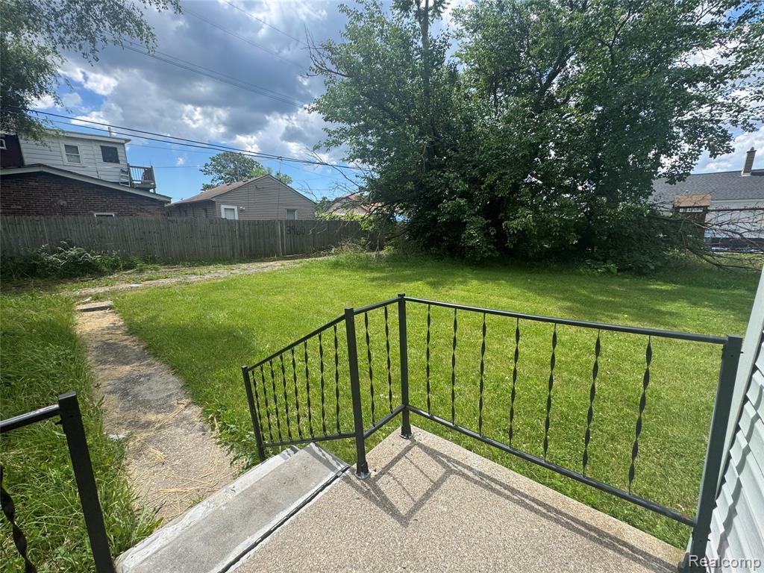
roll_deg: +0.5
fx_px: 309
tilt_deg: -12.9
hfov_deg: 102.1
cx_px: 382
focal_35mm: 14
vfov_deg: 85.7
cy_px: 286
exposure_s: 1/620
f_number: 2.2
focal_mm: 2.22
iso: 40
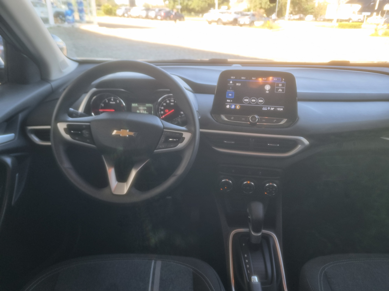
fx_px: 292
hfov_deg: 67.3
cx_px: 194
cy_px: 146
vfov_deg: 53.1
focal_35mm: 26
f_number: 1.8
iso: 100
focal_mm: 5.4
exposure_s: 1/120
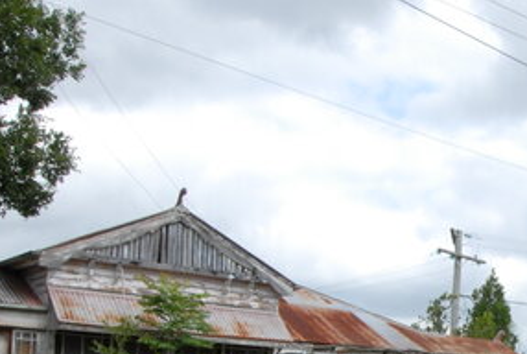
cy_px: 366
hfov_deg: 28.3
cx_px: 610
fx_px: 924
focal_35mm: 63
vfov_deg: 20.9
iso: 200
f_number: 16
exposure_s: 1/90
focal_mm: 12
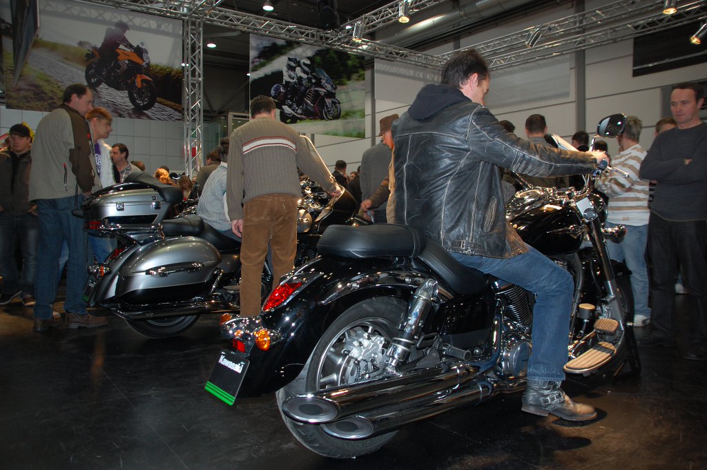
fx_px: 530
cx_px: 354
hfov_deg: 67.4
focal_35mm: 27
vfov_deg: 47.9
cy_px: 235
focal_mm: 18
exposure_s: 1/60
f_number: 3.5
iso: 400
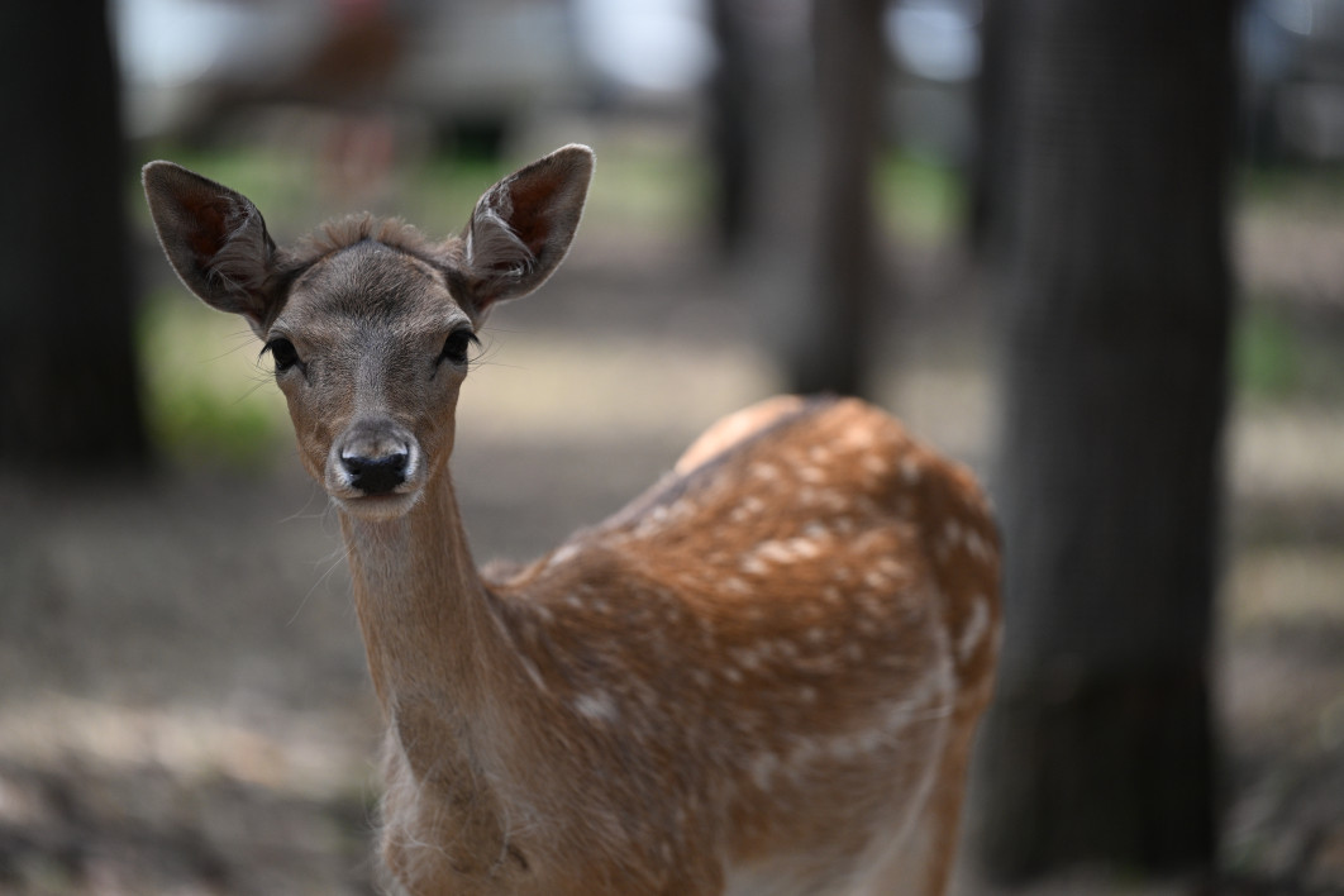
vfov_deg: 6.9
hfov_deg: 10.3
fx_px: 7466
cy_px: 448
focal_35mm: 200
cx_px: 672
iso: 800
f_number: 2.8
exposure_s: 1/5000
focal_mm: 200
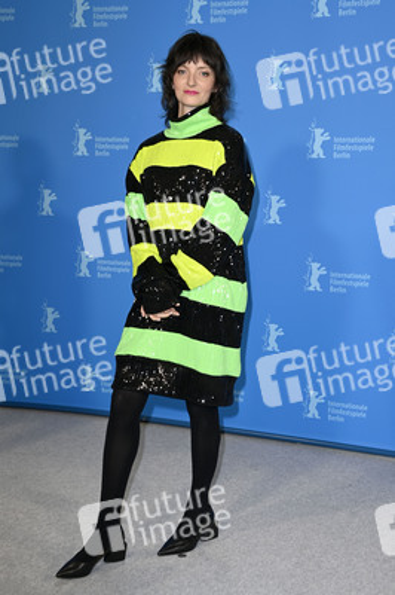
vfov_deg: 39.6
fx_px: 824
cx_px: 198
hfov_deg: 26.9
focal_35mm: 50
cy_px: 298
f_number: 5
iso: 800
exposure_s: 1/200
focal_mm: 50
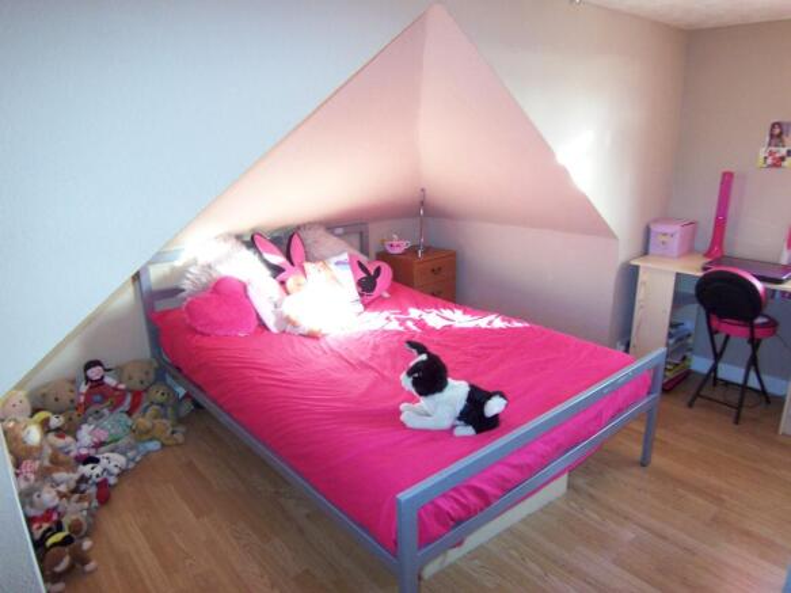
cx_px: 396
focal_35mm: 23
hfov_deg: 73.9
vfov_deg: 58.9
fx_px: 525
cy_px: 296
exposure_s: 1/30
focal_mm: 3.8
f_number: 2.8
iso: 200
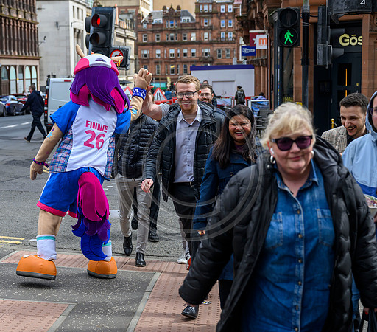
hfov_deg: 25.5
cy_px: 158
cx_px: 116
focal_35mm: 71
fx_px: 827
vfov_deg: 22.6
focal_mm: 57
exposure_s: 1/1250
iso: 500
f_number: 4.5
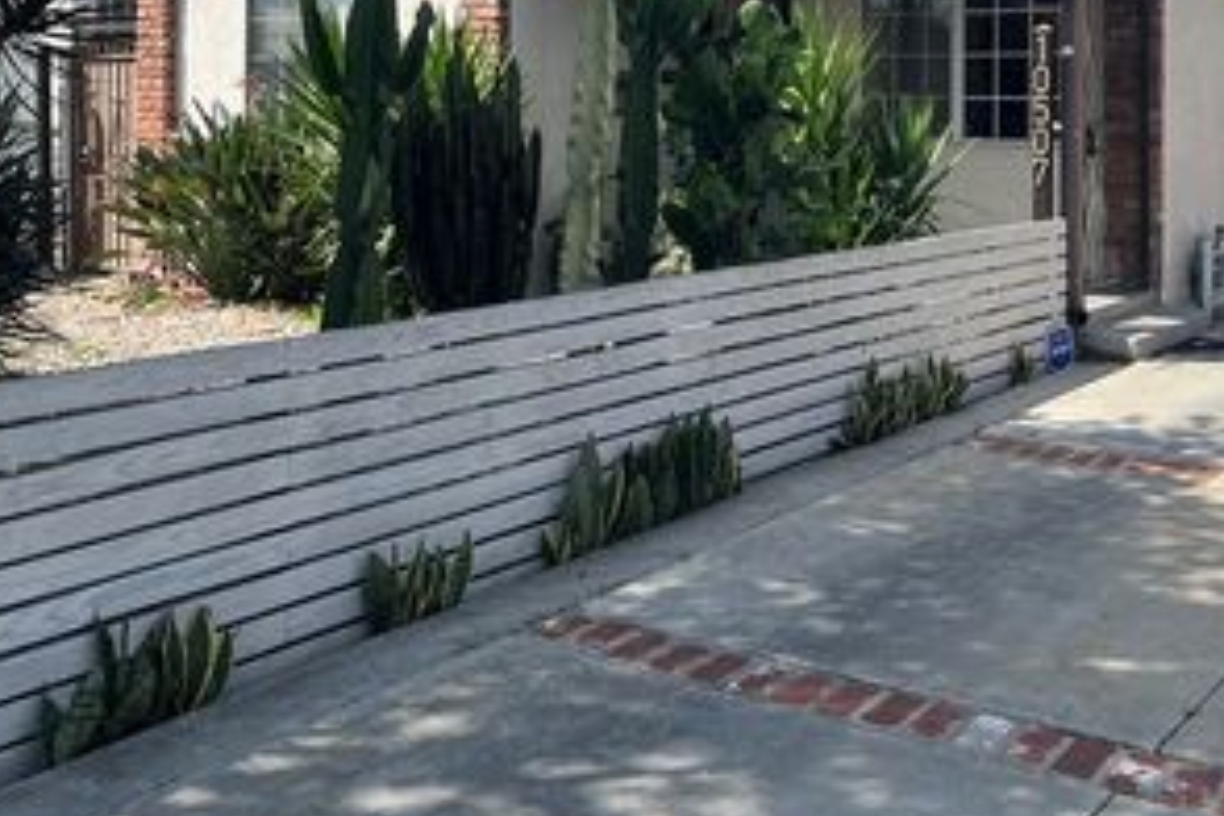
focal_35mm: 46
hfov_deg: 42.6
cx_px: 716
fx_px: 1564
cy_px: 123
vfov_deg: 28.4
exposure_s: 1/2967
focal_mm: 5.1
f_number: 1.6
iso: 50
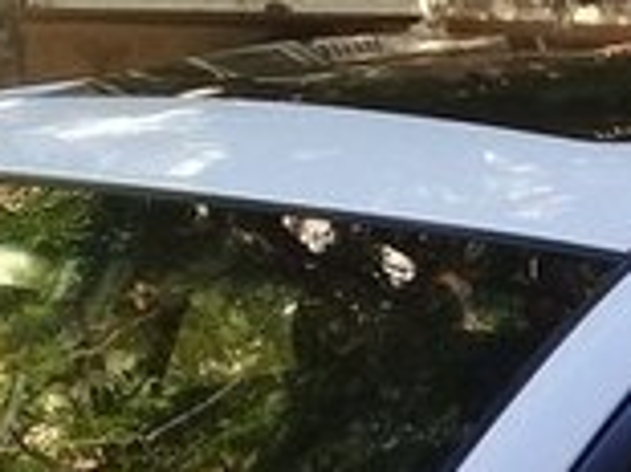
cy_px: 673
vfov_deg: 10.9
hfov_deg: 14.4
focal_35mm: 132
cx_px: 798
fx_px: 2404
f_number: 2.2
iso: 50
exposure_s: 1/155
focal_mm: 3.3
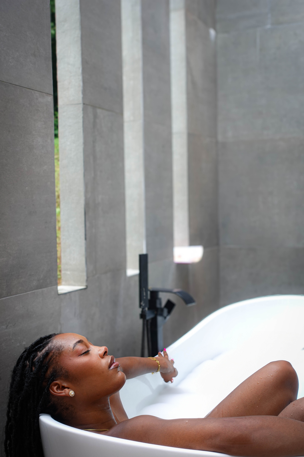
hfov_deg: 29.2
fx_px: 583
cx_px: 152
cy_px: 228
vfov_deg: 42.7
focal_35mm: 46
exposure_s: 1/125
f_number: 2.8
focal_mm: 17.37
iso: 125
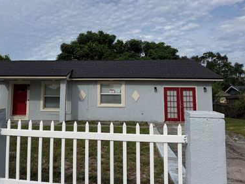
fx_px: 226
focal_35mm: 32
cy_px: 76
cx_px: 84
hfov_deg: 55.8
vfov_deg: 44.0
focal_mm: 6.76
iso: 80
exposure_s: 1/9091
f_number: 1.78
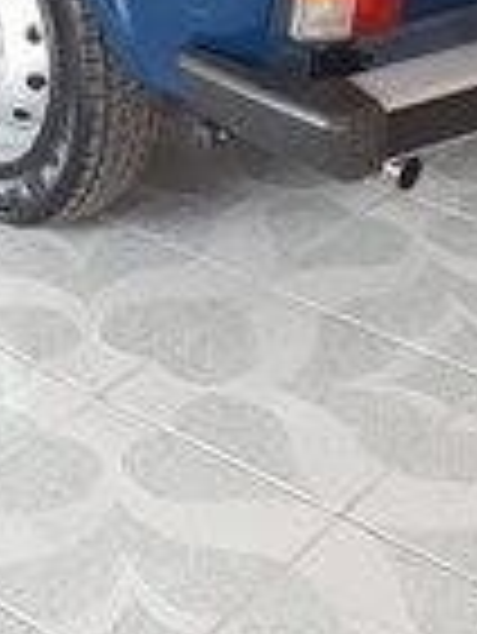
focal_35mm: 95
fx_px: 1743
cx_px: 117
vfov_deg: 18.8
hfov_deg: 15.5
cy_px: -247
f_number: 1.9
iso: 125
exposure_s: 1/33
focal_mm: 3.6
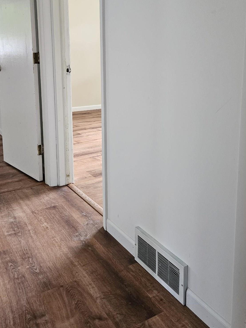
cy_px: 110
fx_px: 341
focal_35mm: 36
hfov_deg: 39.6
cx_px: 121
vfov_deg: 50.5
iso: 640
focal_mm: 5.4
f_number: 1.8
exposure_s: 1/120
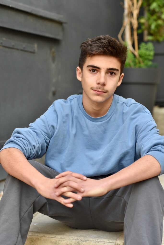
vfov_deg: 23.9
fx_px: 580
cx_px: 82
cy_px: 122
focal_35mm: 85
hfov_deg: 16.1
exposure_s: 1/500
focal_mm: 85
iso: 400
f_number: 4
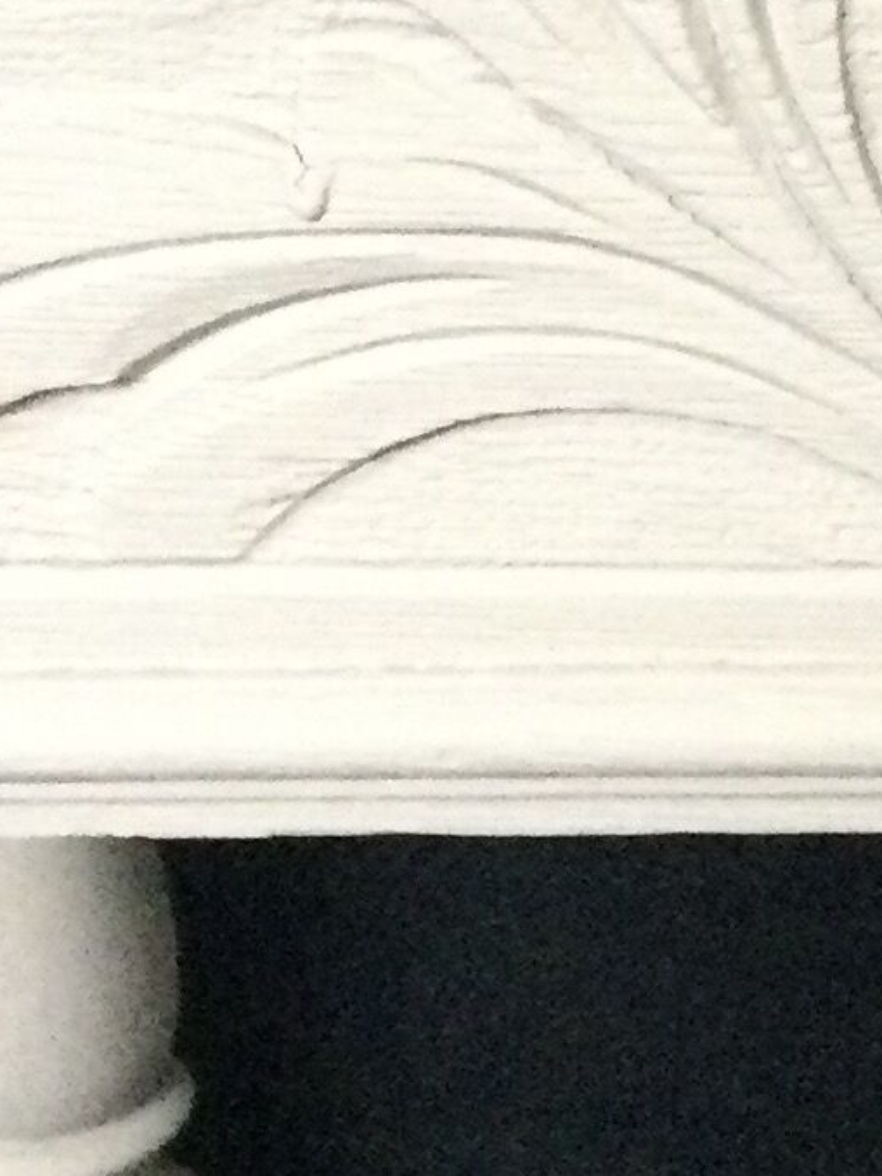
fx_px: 5064
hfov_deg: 9.5
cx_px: 1601
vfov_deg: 13.2
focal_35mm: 149
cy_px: 237
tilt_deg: -21.3
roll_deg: -0.8
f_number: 2.4
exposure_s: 1/25
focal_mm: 3.3
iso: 200
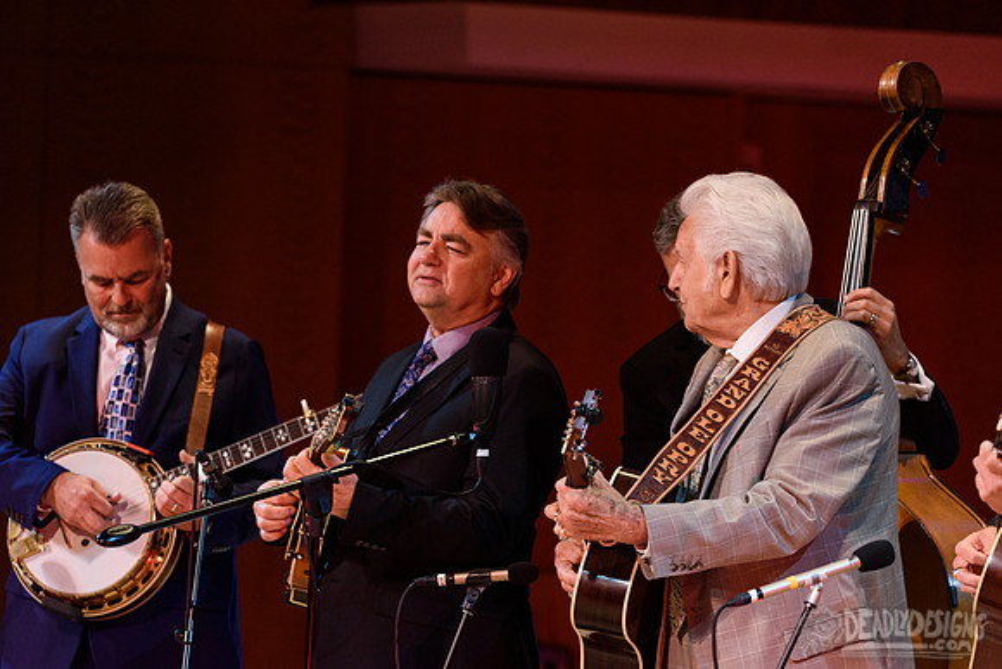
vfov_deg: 5.5
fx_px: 6960
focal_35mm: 250
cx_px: 501
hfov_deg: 8.2
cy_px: 334
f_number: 5.3
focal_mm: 250
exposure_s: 1/250
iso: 2500
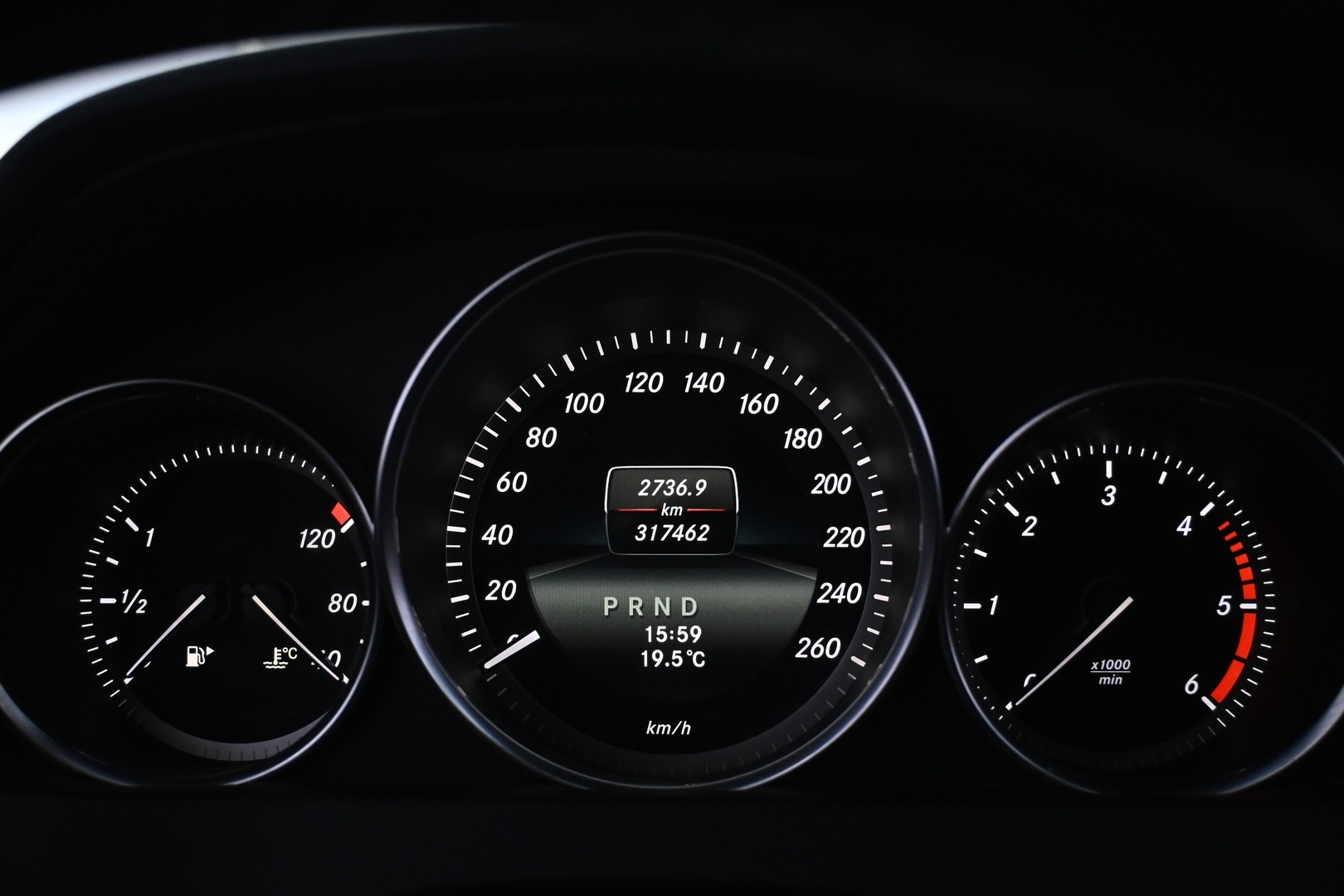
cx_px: 672
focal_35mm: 42
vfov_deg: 31.9
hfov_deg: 46.4
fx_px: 1568
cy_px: 448
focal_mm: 28
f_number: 4.5
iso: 2800
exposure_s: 1/125
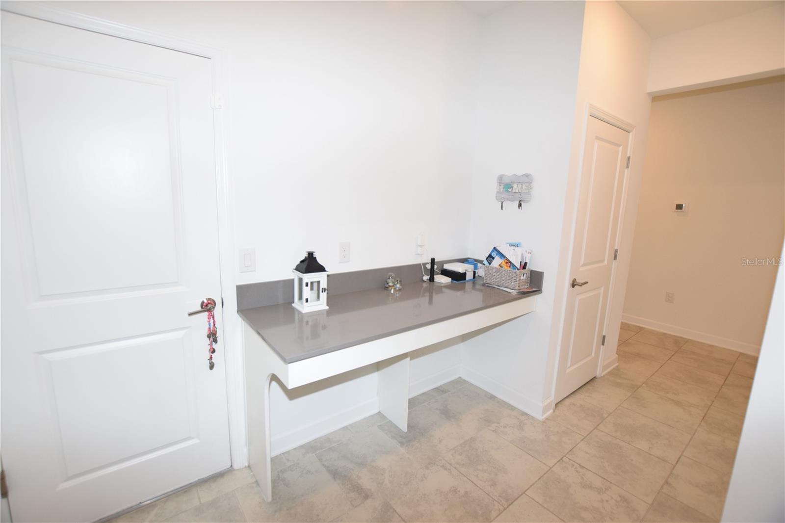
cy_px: 262
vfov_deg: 77.3
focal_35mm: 15
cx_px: 392
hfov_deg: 100.4
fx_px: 327
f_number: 5
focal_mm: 10
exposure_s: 1/100
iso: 800
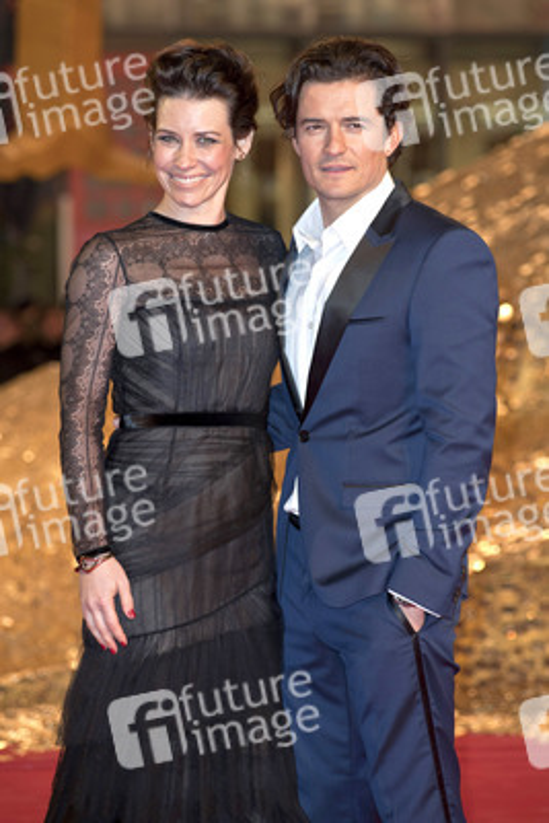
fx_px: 3314
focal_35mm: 145
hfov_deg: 9.5
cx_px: 274
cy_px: 412
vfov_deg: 14.1
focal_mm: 145
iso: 1000
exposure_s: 1/160
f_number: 5.6
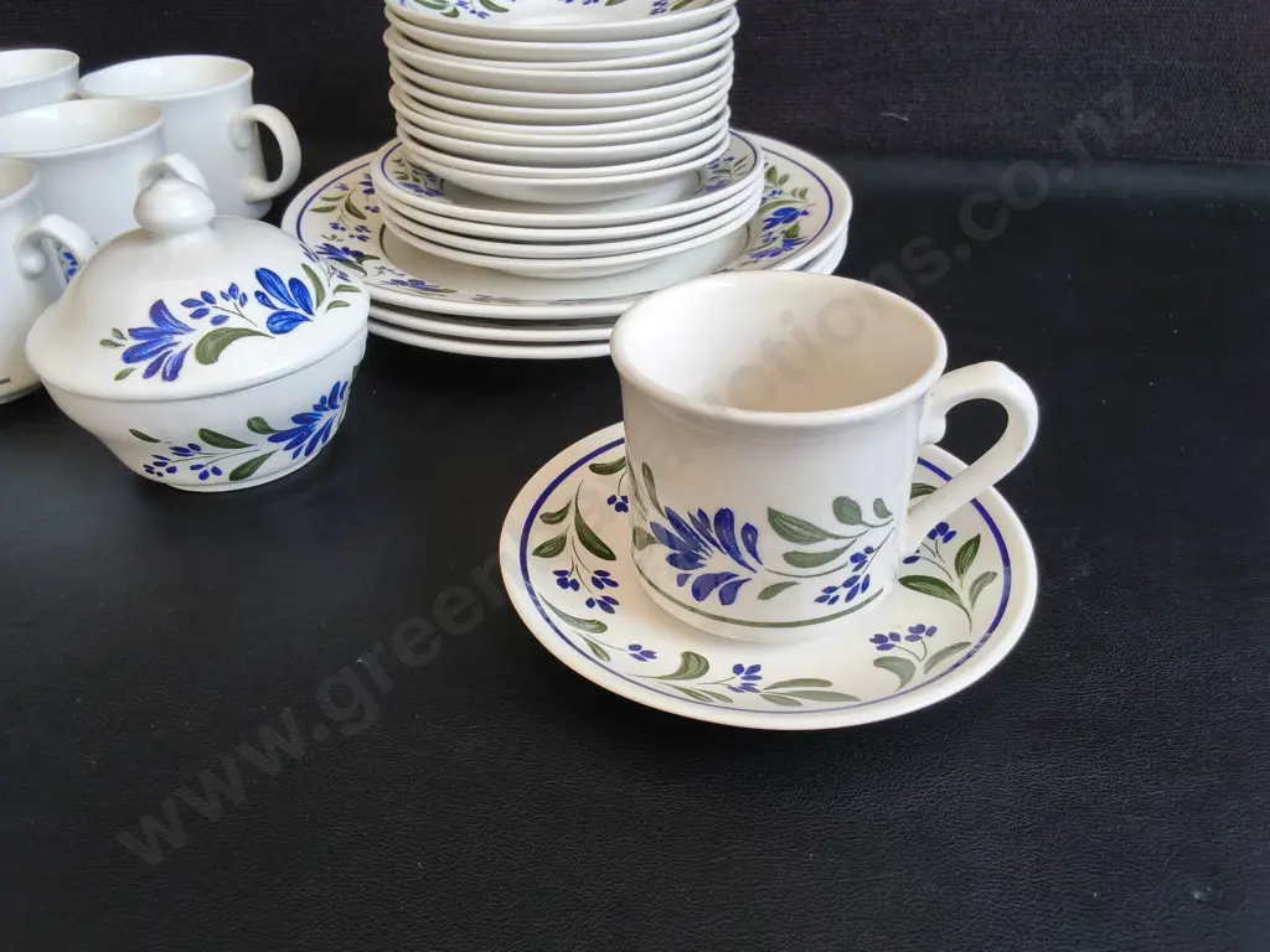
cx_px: 635
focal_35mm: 27
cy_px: 476
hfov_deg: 65.3
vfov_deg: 51.4
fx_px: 991
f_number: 2
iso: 80
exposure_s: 1/100
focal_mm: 2.87
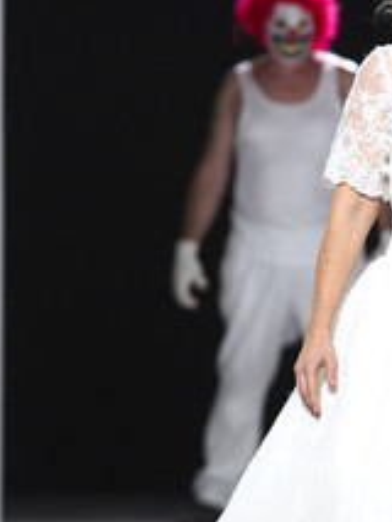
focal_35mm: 611
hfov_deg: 2.4
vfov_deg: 3.2
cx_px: 413
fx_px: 9216
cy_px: 206
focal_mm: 300
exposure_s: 1/200
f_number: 5
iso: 1600
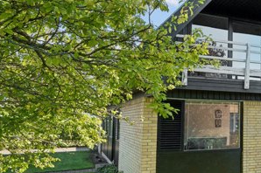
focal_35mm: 43
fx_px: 311
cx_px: 272
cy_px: 64
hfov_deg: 39.1
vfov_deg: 31.0
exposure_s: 1/640
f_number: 9
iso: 1250
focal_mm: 16
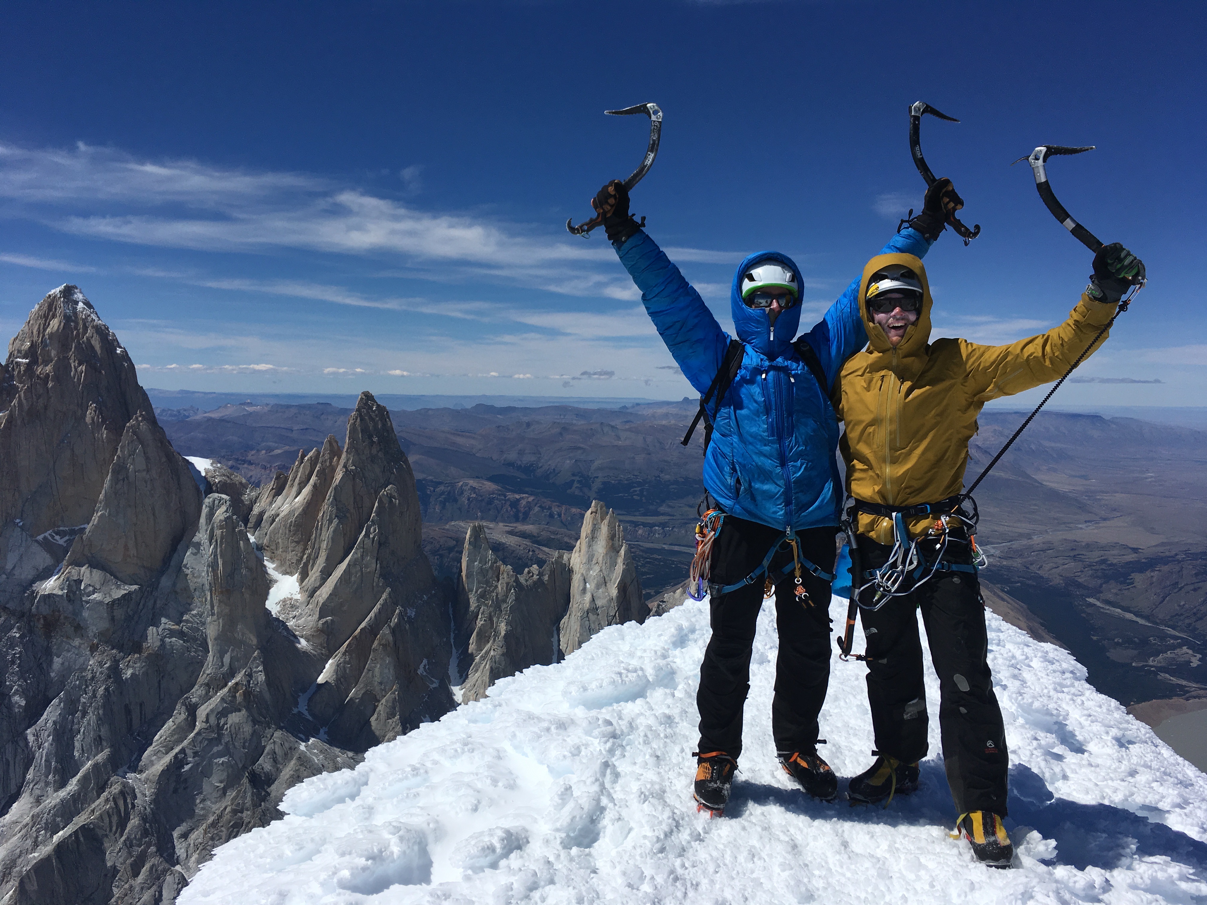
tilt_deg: -8.4
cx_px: 604
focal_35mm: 29
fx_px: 1011
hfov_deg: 61.7
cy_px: 452
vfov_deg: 48.2
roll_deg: -1.5
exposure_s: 1/5917
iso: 25
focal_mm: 4.15
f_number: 2.2
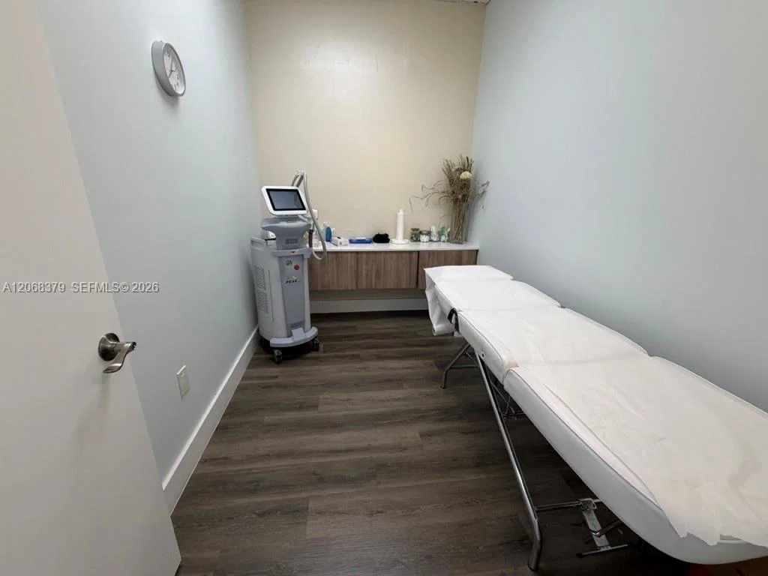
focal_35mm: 14
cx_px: 384
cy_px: 288
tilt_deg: -17.9
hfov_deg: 102.1
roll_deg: -0.9
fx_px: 311
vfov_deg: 85.7
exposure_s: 1/120
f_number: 2.2
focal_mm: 2.22
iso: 200
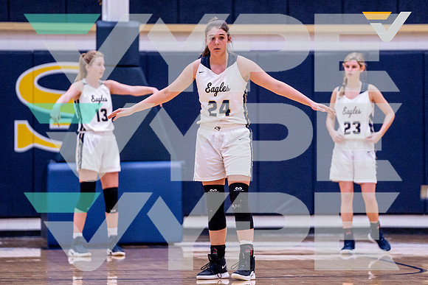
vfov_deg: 5.1
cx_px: 232
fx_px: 3191
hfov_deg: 7.7
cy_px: 131
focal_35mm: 268
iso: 2000
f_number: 2.8
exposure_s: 1/1250
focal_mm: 200
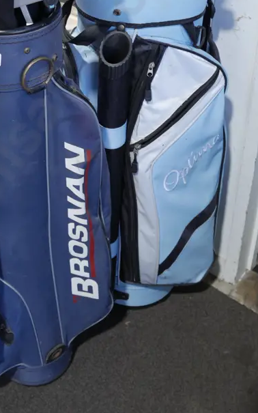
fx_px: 686
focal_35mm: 61
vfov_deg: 32.5
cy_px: 81
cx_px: 68
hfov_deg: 21.1
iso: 320
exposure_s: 1/60
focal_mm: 17
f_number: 4
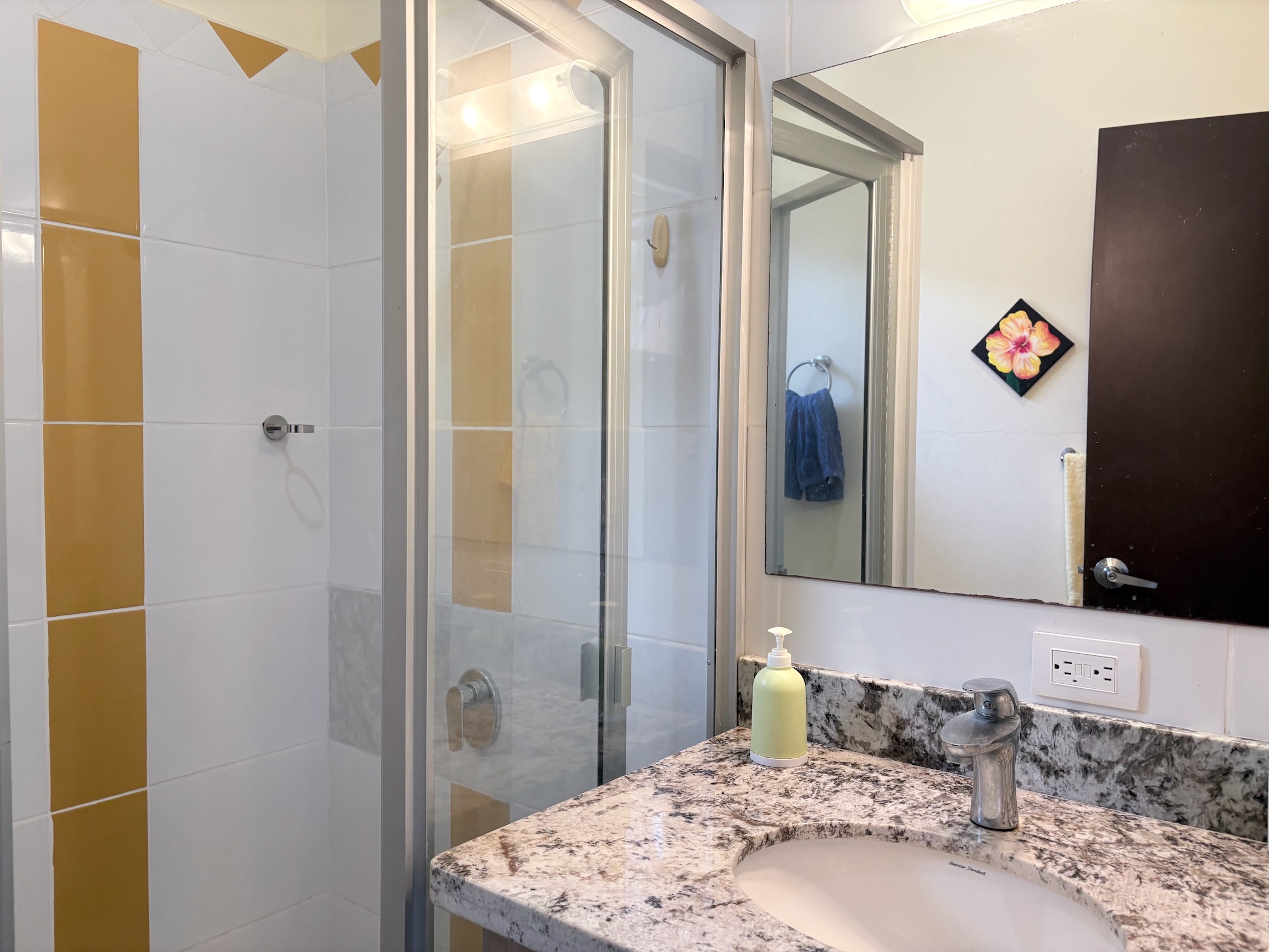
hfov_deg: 67.3
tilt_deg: -2.5
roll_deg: -0.6
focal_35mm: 26
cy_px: 476
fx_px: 953
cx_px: 634
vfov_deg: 53.1
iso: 125
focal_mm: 5.96
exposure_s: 1/60
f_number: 1.6
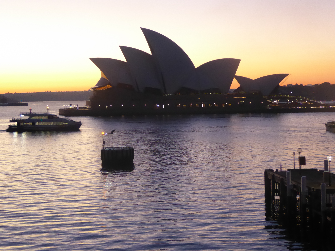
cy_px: 126
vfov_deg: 19.6
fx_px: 726
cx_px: 168
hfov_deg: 26.0
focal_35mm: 75
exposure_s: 1/15
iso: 800
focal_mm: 12.5
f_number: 4.5
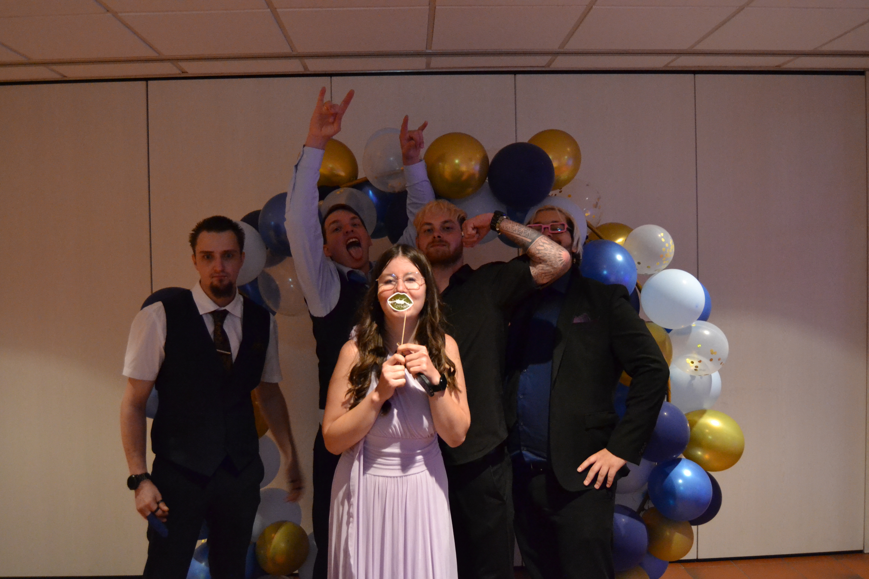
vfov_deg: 43.6
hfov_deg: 61.9
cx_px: 434
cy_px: 290
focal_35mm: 30
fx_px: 724
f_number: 3.5
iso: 3200
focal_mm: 20
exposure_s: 1/50
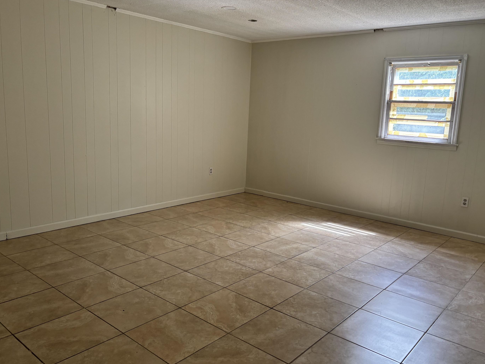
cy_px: 173
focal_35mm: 29
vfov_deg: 48.2
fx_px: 406
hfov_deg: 61.7
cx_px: 243
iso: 125
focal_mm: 5.96
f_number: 1.6
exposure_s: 1/60
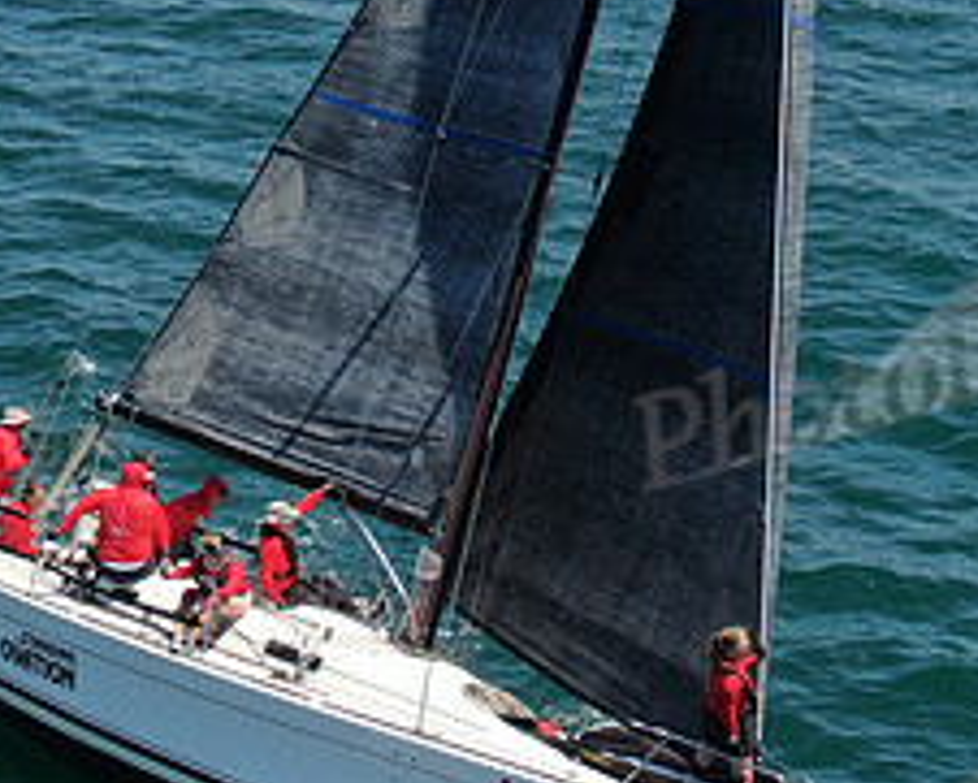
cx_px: 385
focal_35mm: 120
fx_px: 3475
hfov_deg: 16.0
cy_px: 180
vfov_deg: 12.8
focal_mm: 8.6
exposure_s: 1/800
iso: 100
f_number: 3.8
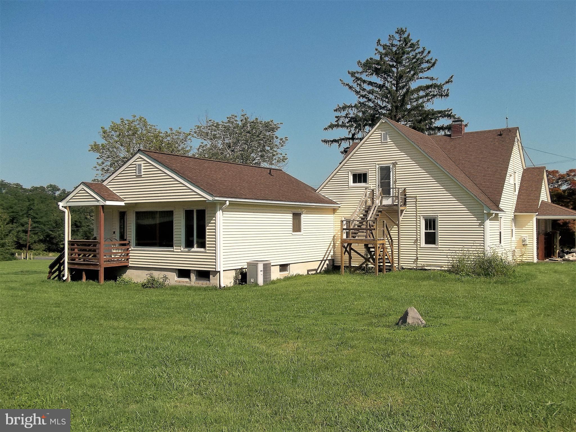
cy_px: 216
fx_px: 532
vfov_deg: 44.2
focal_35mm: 32
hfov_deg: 56.8
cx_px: 288
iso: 80
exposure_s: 1/320
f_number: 8.8
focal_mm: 5.7
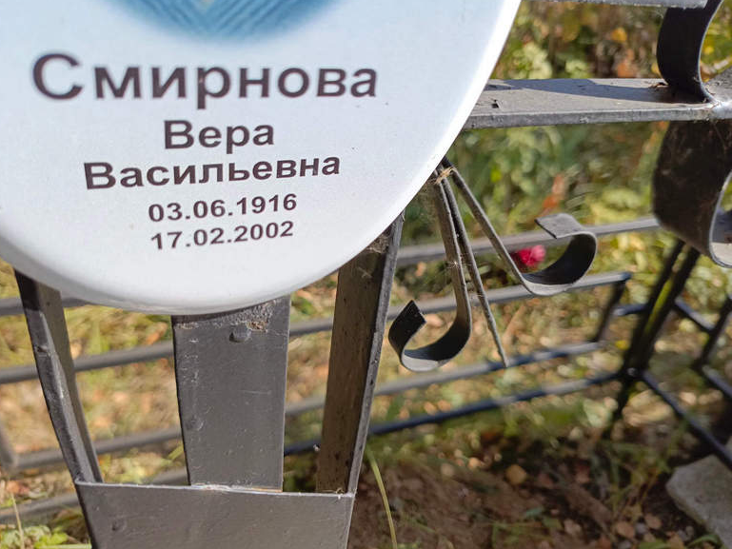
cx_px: 359
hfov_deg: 67.3
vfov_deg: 53.1
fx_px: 550
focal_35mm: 26
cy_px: 272
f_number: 1.69
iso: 117
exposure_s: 1/658
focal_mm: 4.76
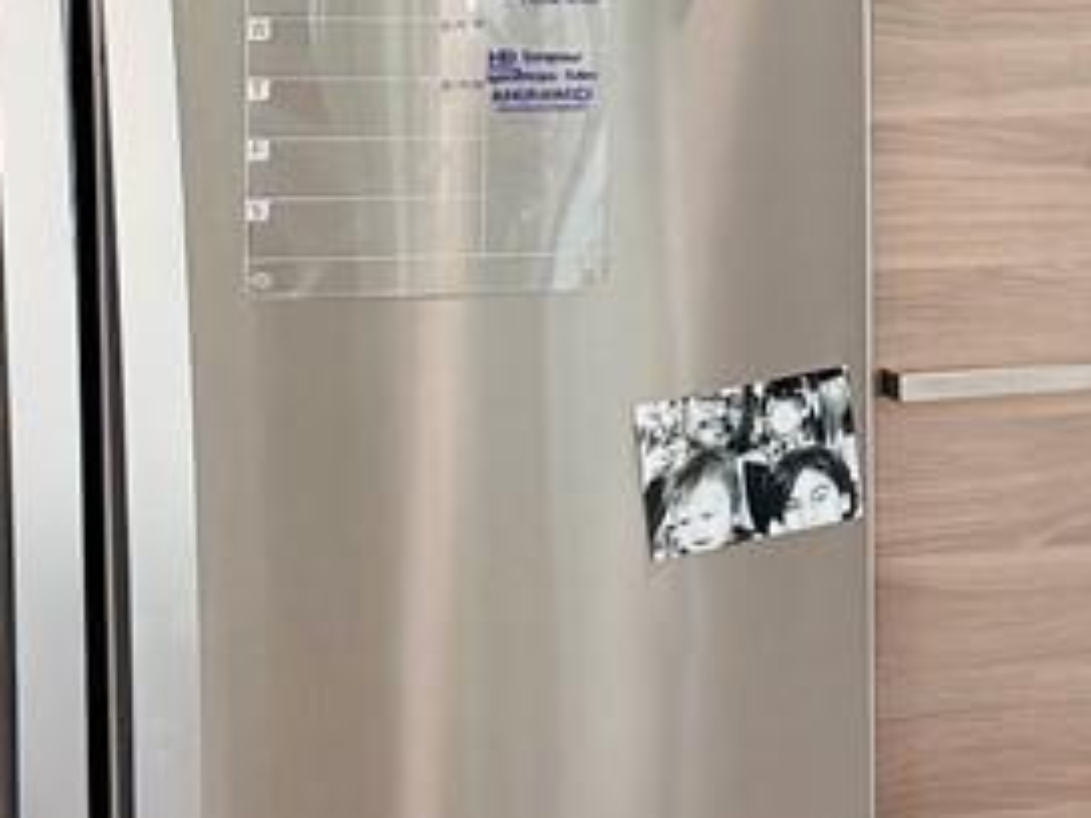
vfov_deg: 10.5
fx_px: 4444
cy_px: 204
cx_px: 1067
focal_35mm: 141
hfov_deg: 13.8
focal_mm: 6.76
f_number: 1.78
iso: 125
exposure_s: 1/234
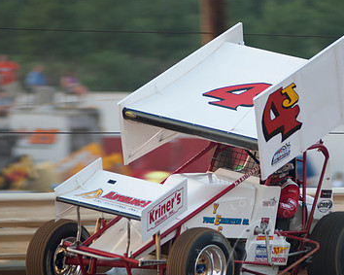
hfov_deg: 4.2
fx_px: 4702
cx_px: 253
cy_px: 167
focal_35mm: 462
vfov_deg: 3.3
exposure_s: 1/400
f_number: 2.8
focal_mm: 200
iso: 100
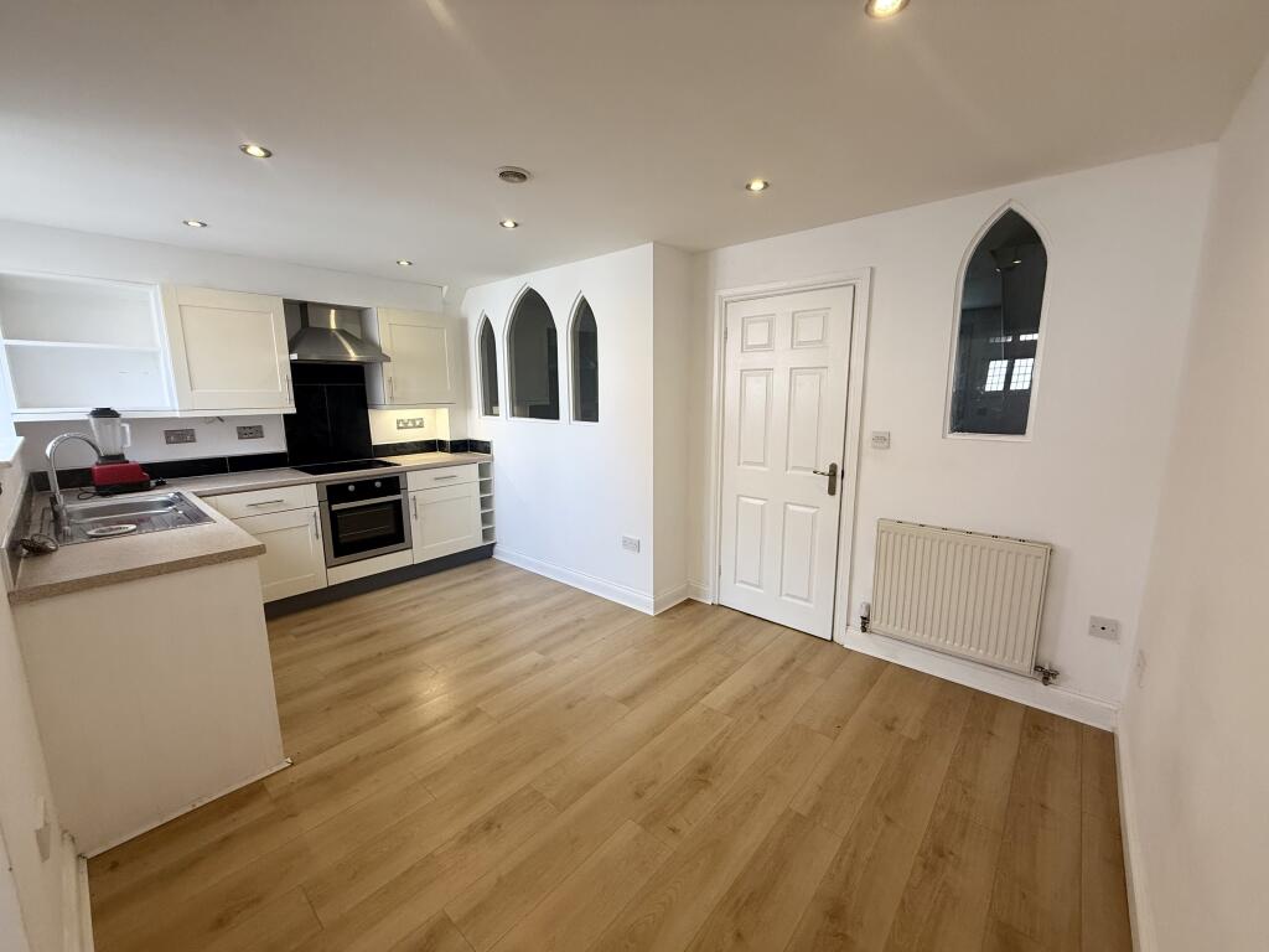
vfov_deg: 85.7
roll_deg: +0.2
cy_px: 476
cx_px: 634
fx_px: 513
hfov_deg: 102.1
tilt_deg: -8.5
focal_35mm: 14
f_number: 2.2
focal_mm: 2.22
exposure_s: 1/100
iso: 125
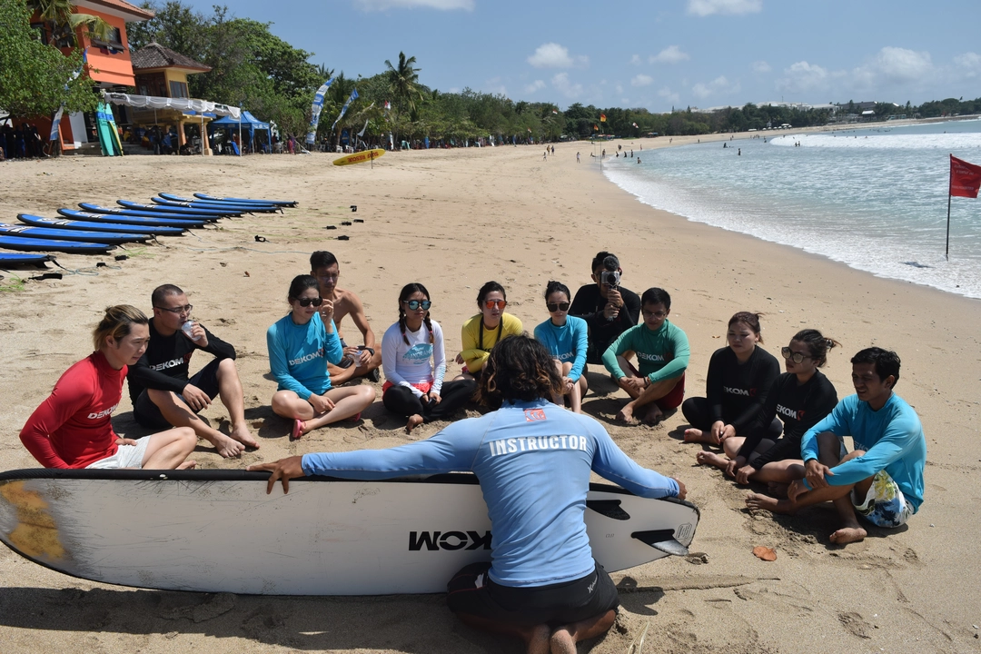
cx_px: 490
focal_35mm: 27
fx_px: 736
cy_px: 327
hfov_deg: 67.4
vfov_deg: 47.9
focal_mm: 18
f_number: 8
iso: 100
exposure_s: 1/800
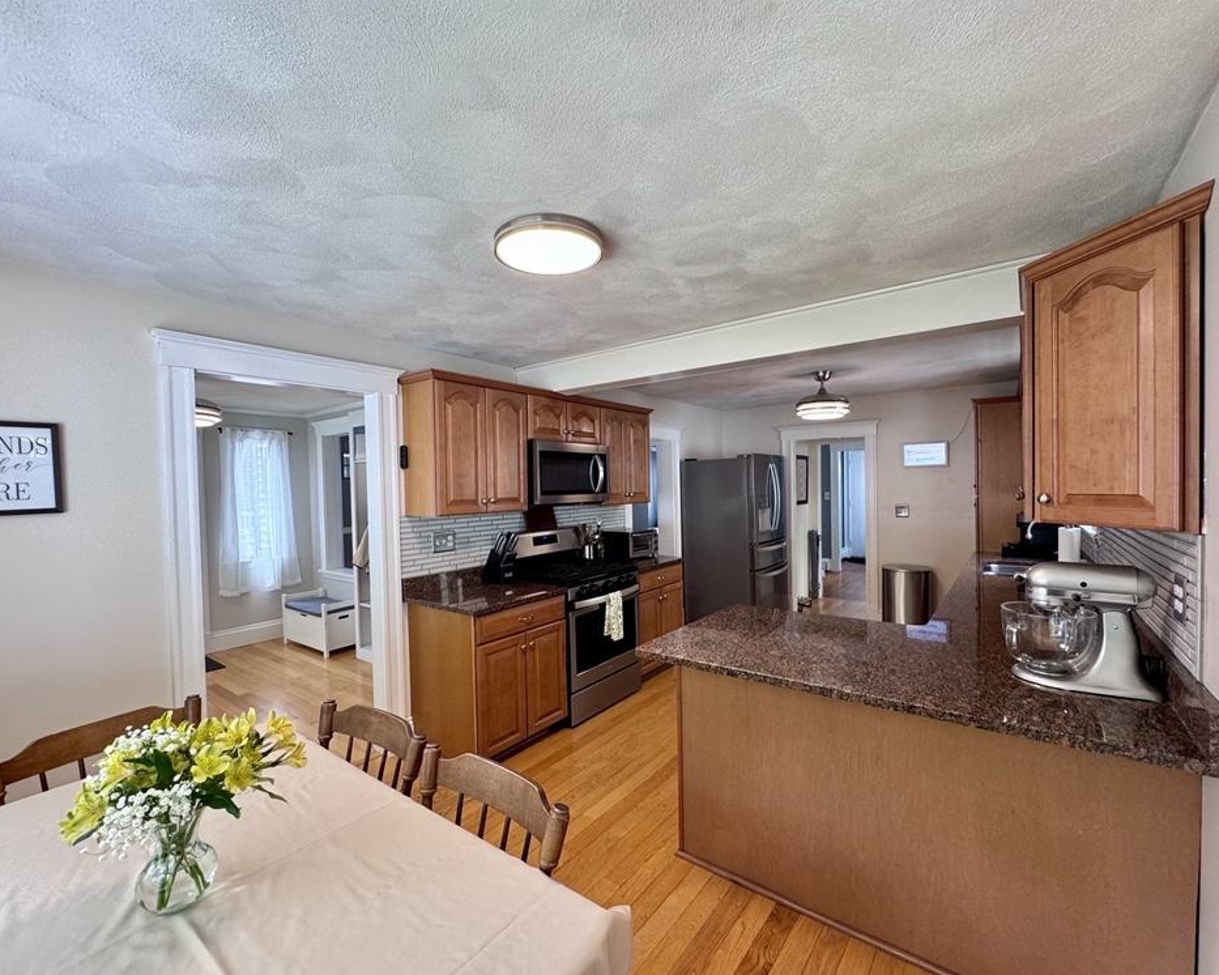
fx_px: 541
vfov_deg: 84.0
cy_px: 497
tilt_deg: -1.2
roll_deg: +1.4
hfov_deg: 96.8
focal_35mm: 15
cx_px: 613
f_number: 2.2
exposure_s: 1/60
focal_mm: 2.22
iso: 160
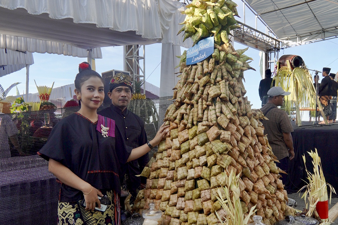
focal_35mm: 18
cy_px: 112
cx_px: 169
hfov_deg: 90.0
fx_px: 169
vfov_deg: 67.4
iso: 200
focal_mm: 12
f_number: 8
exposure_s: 1/160
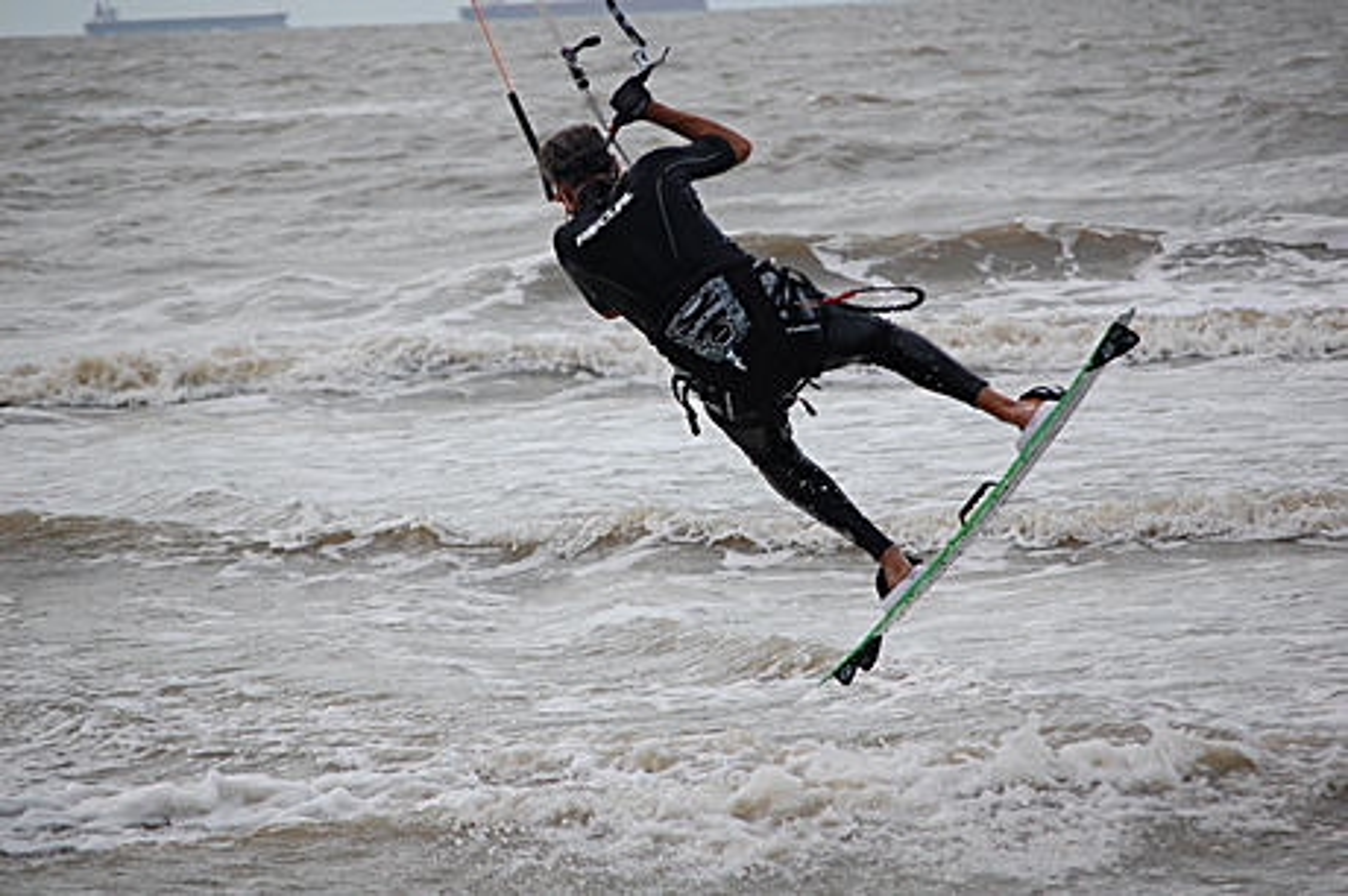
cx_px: 674
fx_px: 7577
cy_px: 448
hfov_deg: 10.2
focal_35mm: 202
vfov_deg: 6.8
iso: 400
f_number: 5.6
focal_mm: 135
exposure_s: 1/2000
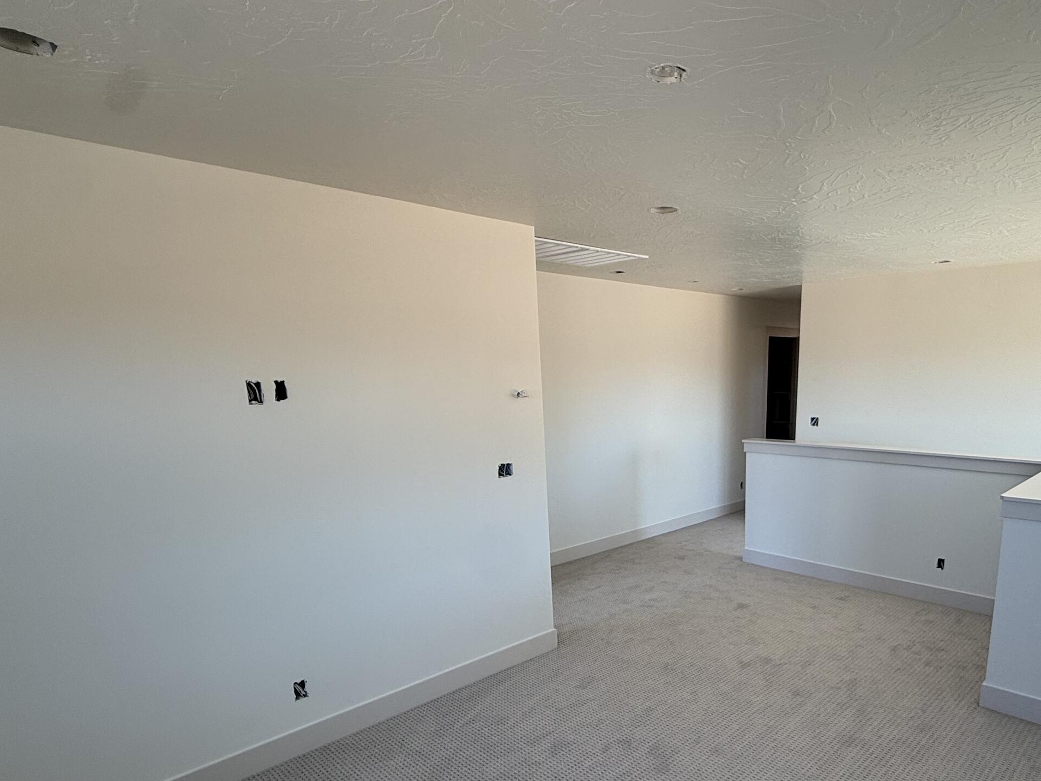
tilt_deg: -12.4
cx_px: 646
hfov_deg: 75.1
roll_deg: +1.1
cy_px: 522
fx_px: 662
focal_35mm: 22
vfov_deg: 59.6
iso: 50
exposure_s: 1/99
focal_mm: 2.22
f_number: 2.2
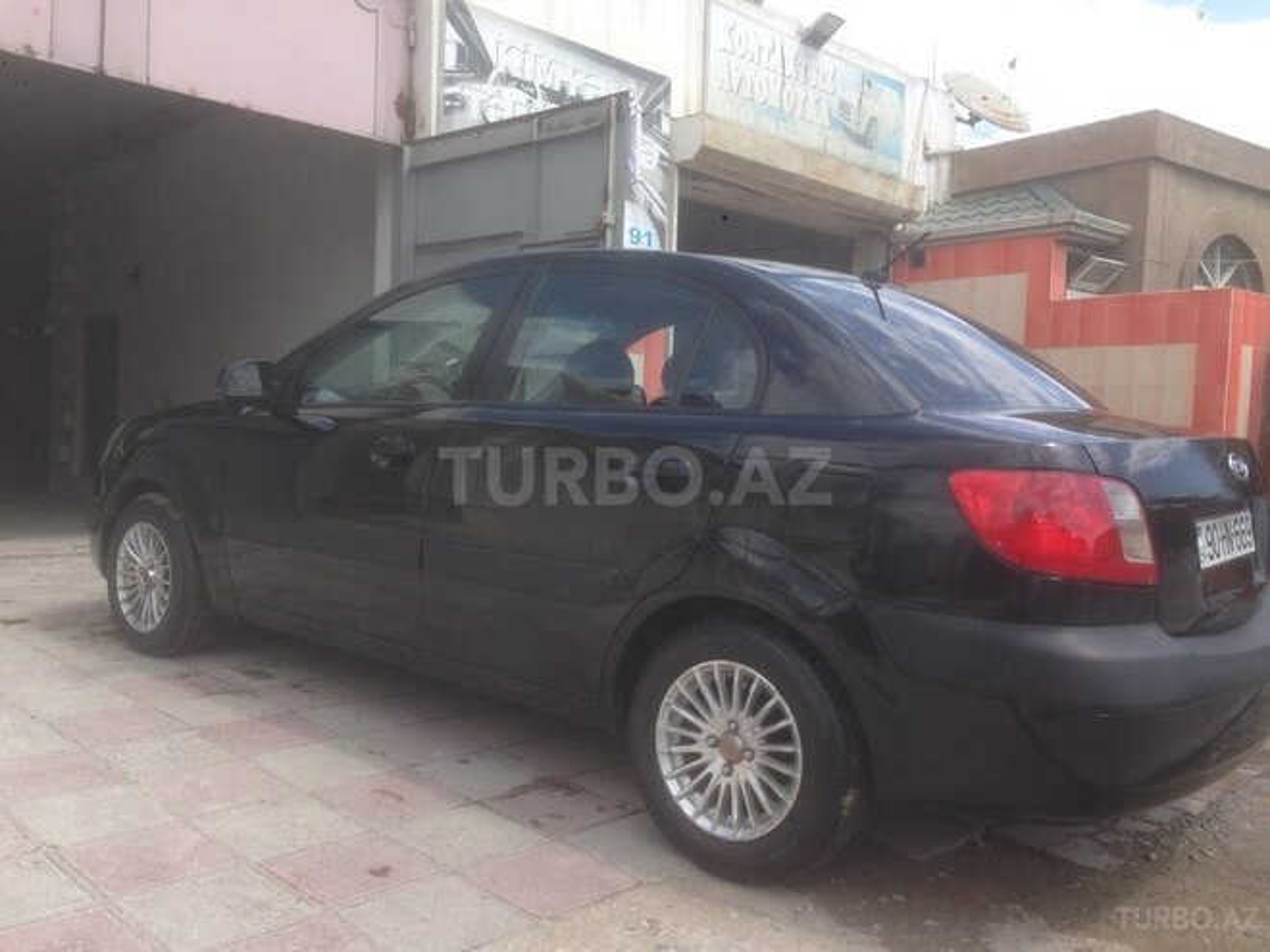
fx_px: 1211
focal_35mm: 33
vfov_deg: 42.9
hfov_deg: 55.4
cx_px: 635
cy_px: 476
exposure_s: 1/704
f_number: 2.4
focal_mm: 4.12
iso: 50
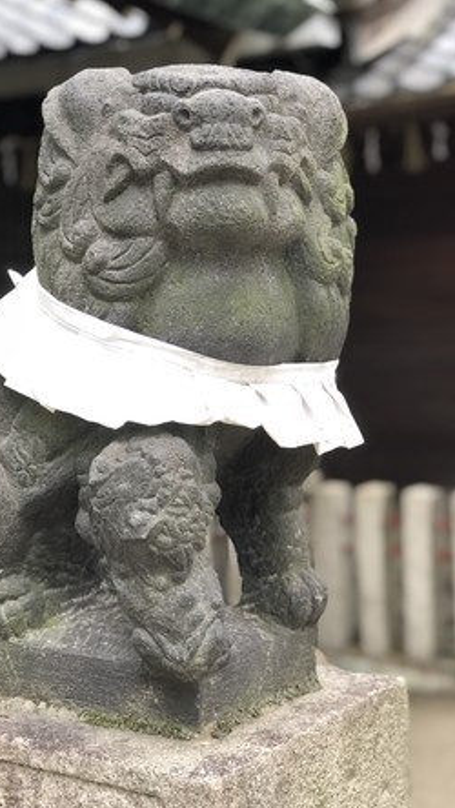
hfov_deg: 19.1
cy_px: 408
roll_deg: +1.2
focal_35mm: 63
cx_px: 153
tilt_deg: -4.1
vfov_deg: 33.3
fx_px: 1350
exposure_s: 1/30
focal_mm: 6.6
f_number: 2.8
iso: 32
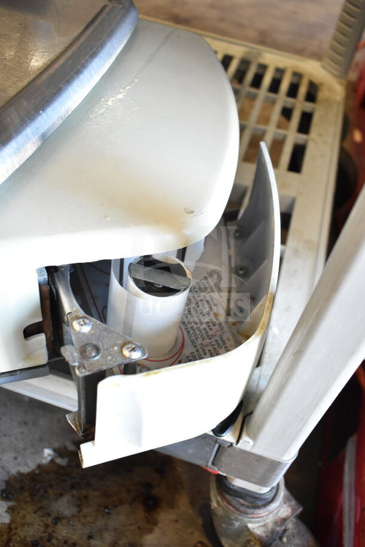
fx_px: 501
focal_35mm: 33
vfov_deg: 57.2
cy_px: 274
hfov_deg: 40.0
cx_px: 182
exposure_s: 1/60
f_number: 4
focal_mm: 22
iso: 1600
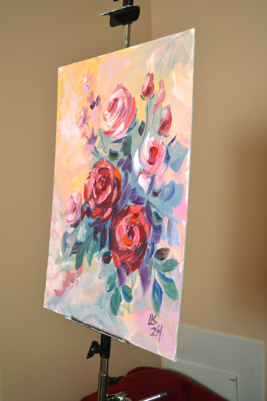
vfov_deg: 41.1
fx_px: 534
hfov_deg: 28.1
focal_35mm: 48
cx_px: 134
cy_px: 200
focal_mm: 32
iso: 400
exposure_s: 1/40
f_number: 4.8
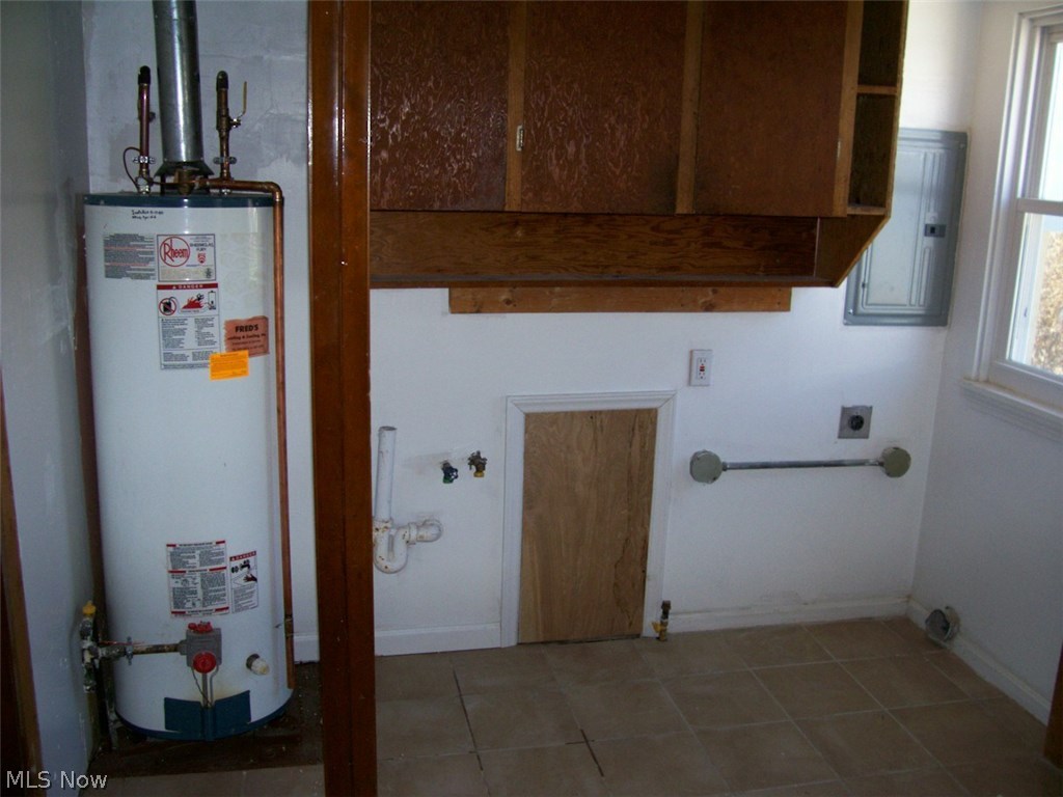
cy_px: 398
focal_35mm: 34
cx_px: 532
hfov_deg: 54.0
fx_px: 1044
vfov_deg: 41.8
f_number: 2.7
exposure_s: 1/64
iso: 80
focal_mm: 5.6
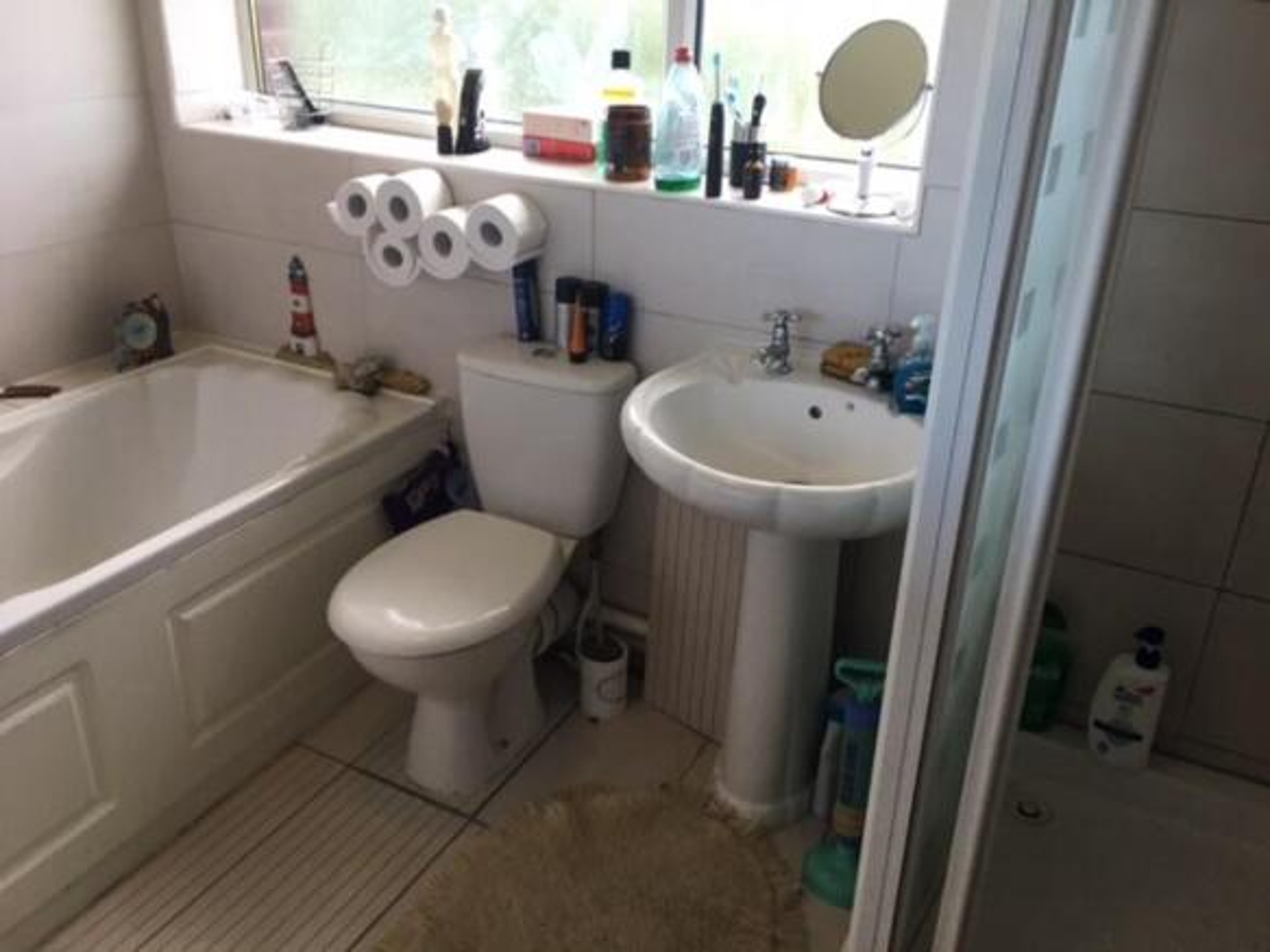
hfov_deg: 61.7
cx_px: 635
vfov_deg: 48.2
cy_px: 476
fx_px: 1064
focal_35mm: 29
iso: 40
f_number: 2.2
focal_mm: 4.15
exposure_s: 1/33
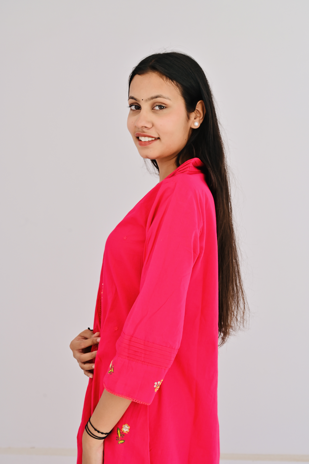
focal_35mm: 50
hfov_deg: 27.0
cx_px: 154
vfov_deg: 39.6
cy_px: 232
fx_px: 645
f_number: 8
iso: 160
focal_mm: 50
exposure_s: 1/125
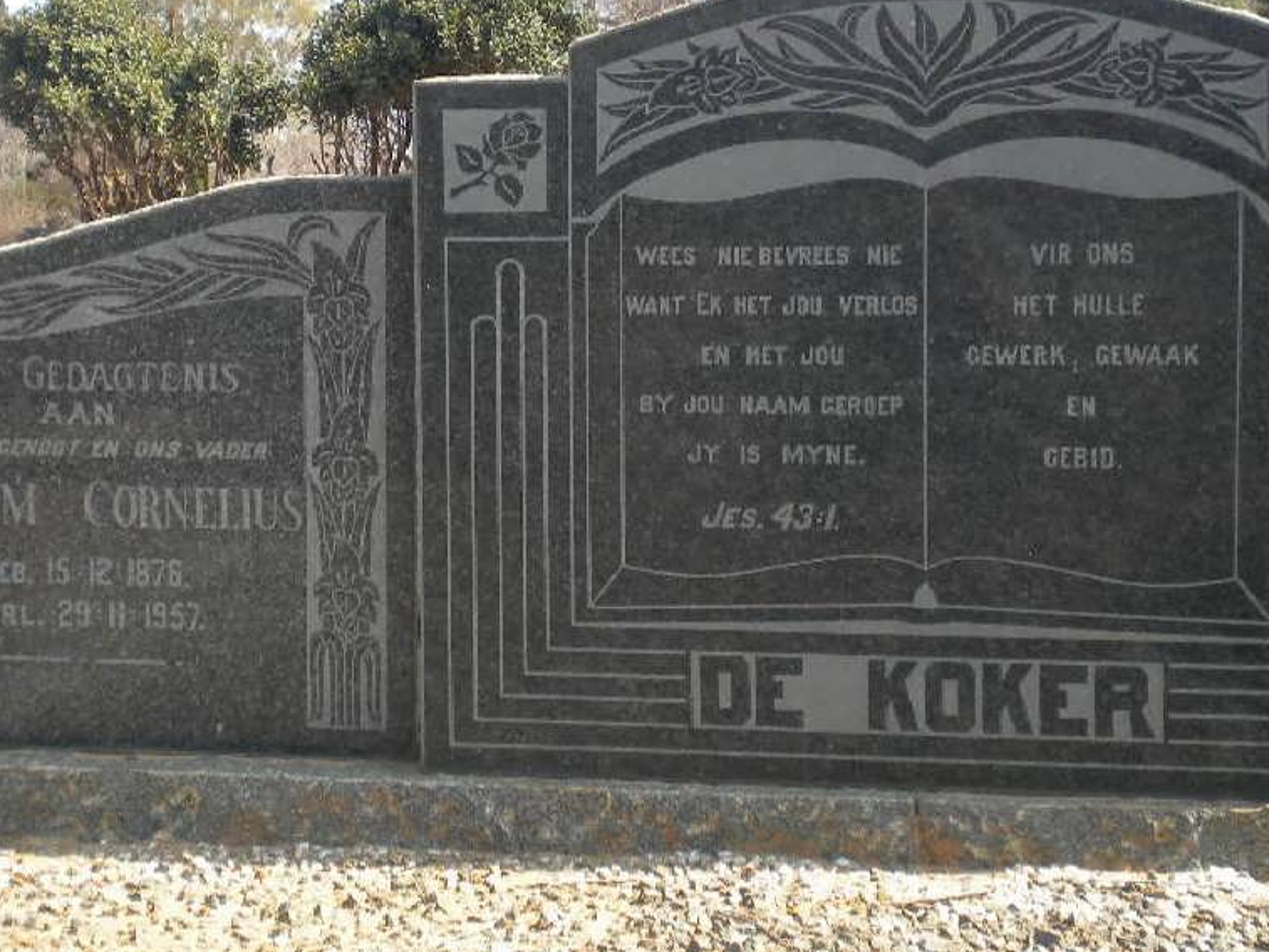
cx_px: 464
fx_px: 2383
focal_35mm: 65
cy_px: 414
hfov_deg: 29.7
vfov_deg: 22.6
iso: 80
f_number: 4.9
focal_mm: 7.4
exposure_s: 1/171
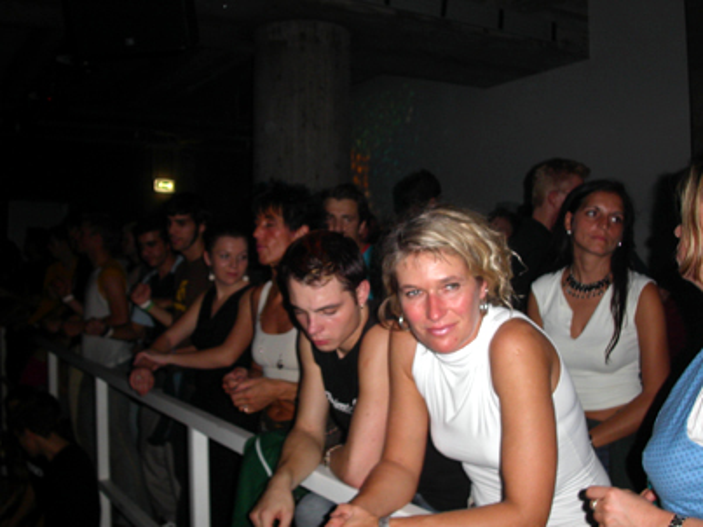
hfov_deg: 49.0
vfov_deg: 37.7
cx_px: 352
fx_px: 771
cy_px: 264
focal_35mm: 38
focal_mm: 7.8
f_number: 2.8
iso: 100
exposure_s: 1/30
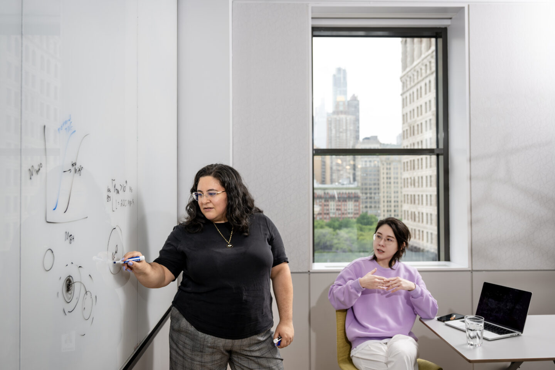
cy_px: 185
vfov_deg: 43.0
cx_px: 278
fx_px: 470
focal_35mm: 30
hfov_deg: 61.1
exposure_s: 1/200
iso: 100
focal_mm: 30.5
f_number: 3.5
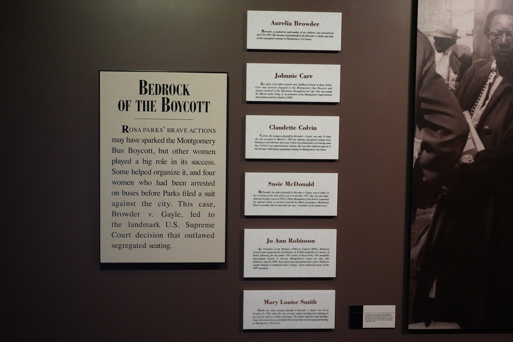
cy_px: 171
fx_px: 499
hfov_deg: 54.4
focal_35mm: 35
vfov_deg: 37.9
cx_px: 256
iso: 8000
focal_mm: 35
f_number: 5
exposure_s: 1/100
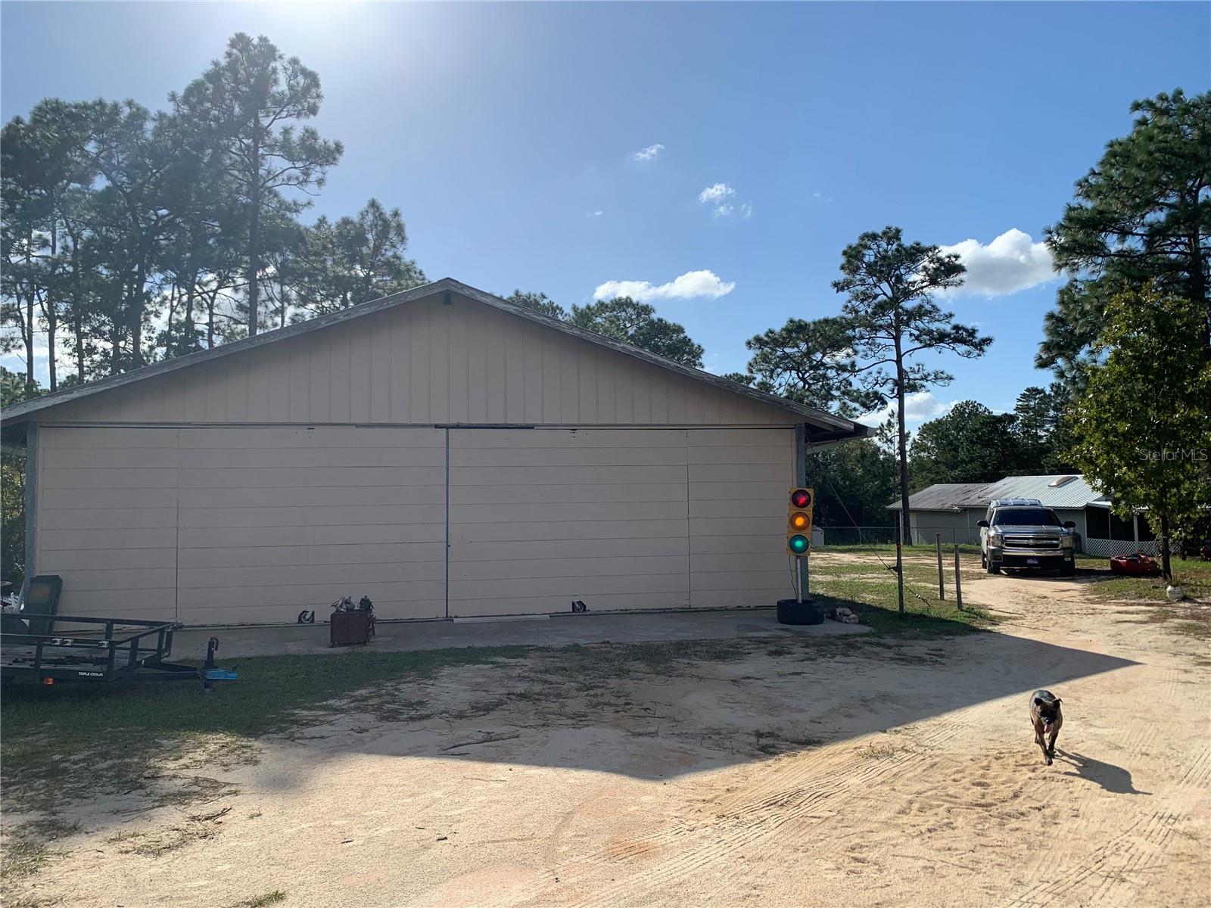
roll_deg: +0.5
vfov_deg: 53.1
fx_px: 910
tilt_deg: +1.6
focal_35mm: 26
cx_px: 606
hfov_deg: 67.3
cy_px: 454
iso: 25
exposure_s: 1/3937
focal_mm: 4.25
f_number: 1.8
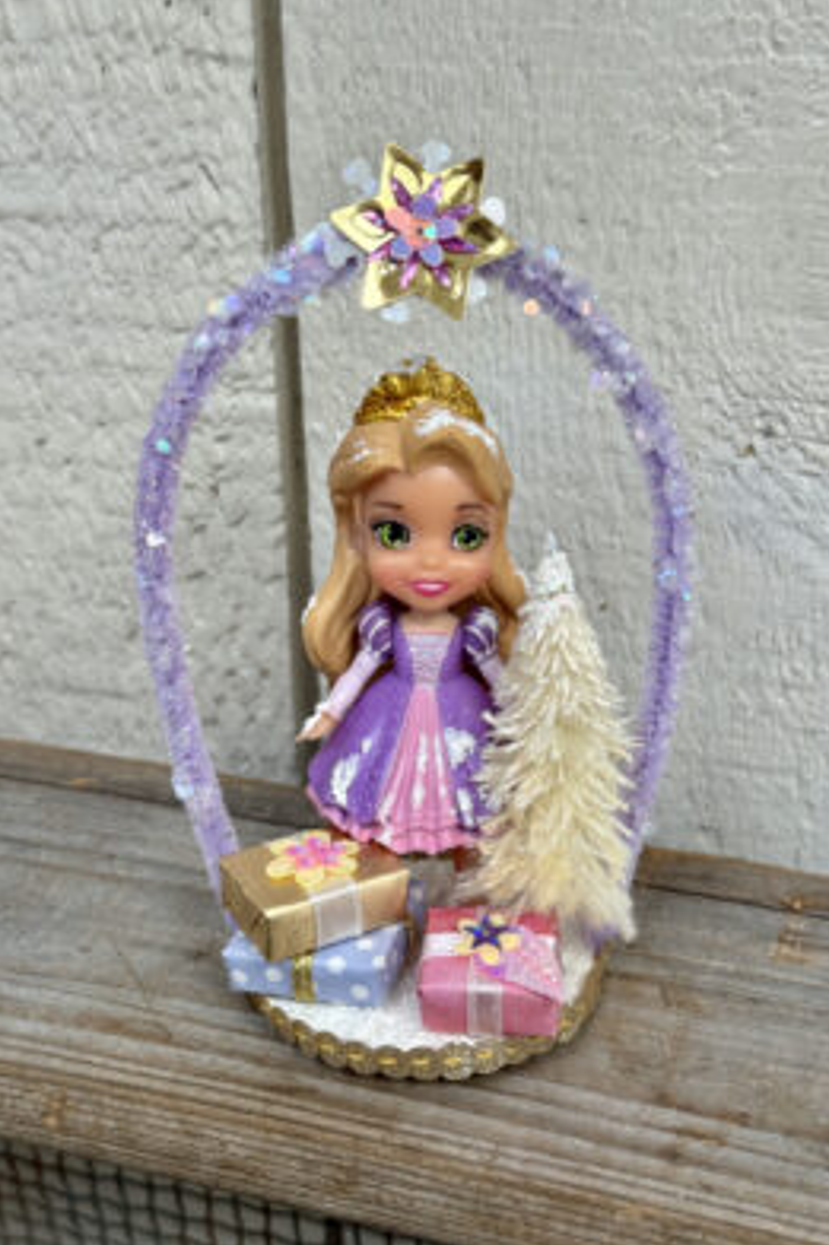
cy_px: 626
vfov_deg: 38.9
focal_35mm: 51
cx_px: 416
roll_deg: +1.7
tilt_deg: -25.2
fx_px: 1763
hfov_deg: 26.5
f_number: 1.78
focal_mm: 6.76
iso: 80
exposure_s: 1/121
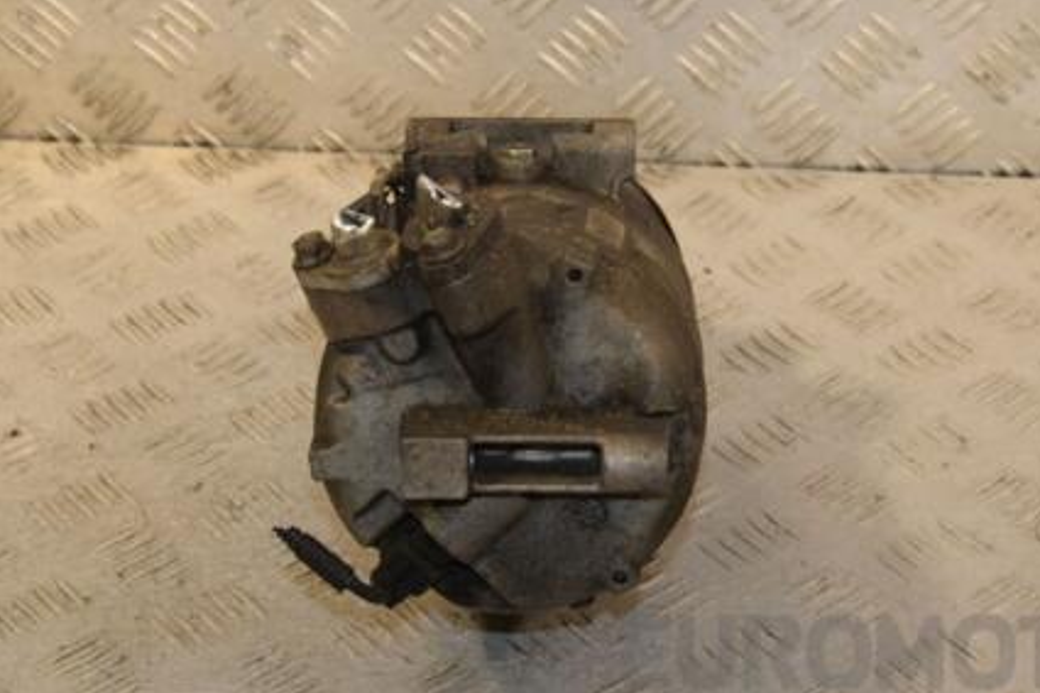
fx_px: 2570
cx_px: 575
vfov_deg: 15.3
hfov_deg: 22.9
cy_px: 326
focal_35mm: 89
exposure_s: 1/200
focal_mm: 42
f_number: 7.1
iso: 800
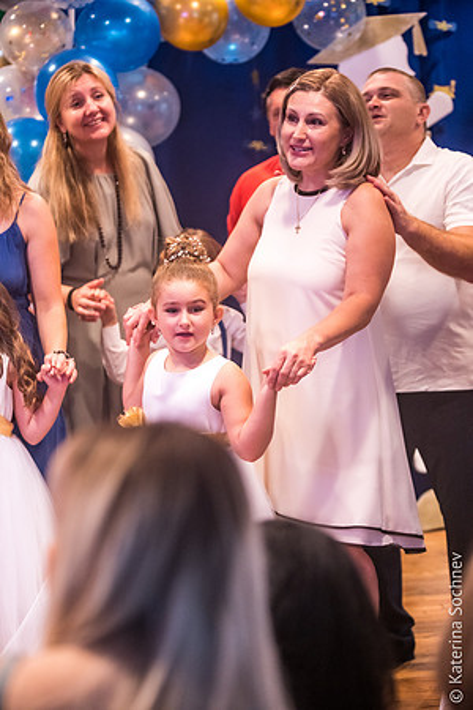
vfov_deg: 27.0
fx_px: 1478
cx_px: 236
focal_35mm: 75
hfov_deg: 18.2
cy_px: 355
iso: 3200
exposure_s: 1/160
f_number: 2.8
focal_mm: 75
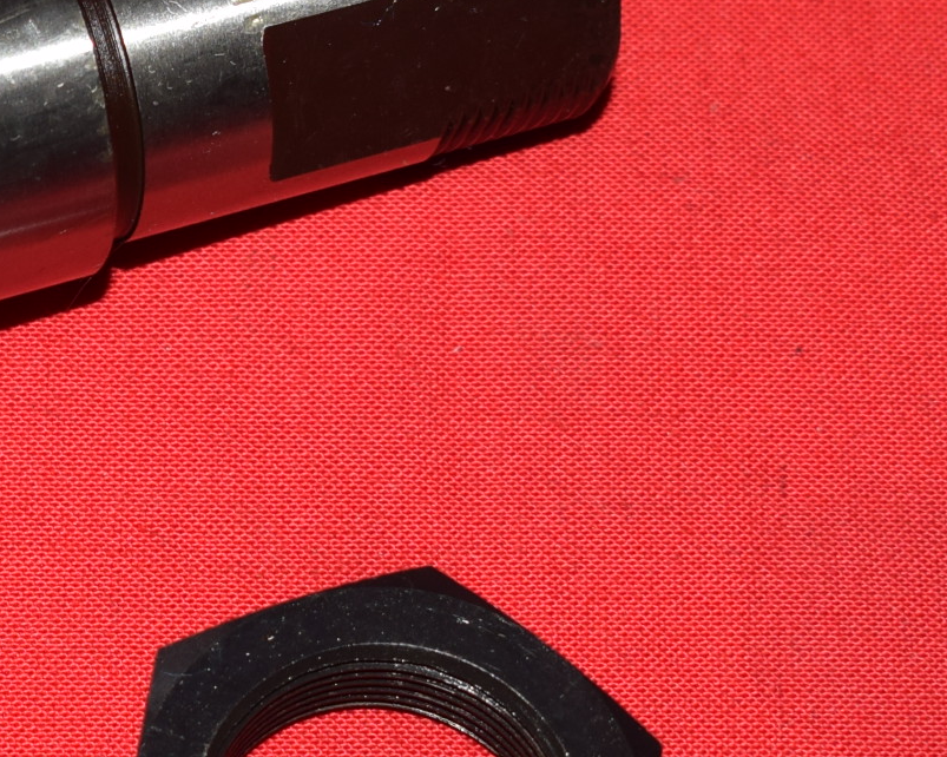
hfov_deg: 11.4
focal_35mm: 168
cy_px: 248
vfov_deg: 9.2
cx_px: -44
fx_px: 4707
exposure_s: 1/200
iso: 160
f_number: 5.6
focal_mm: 32
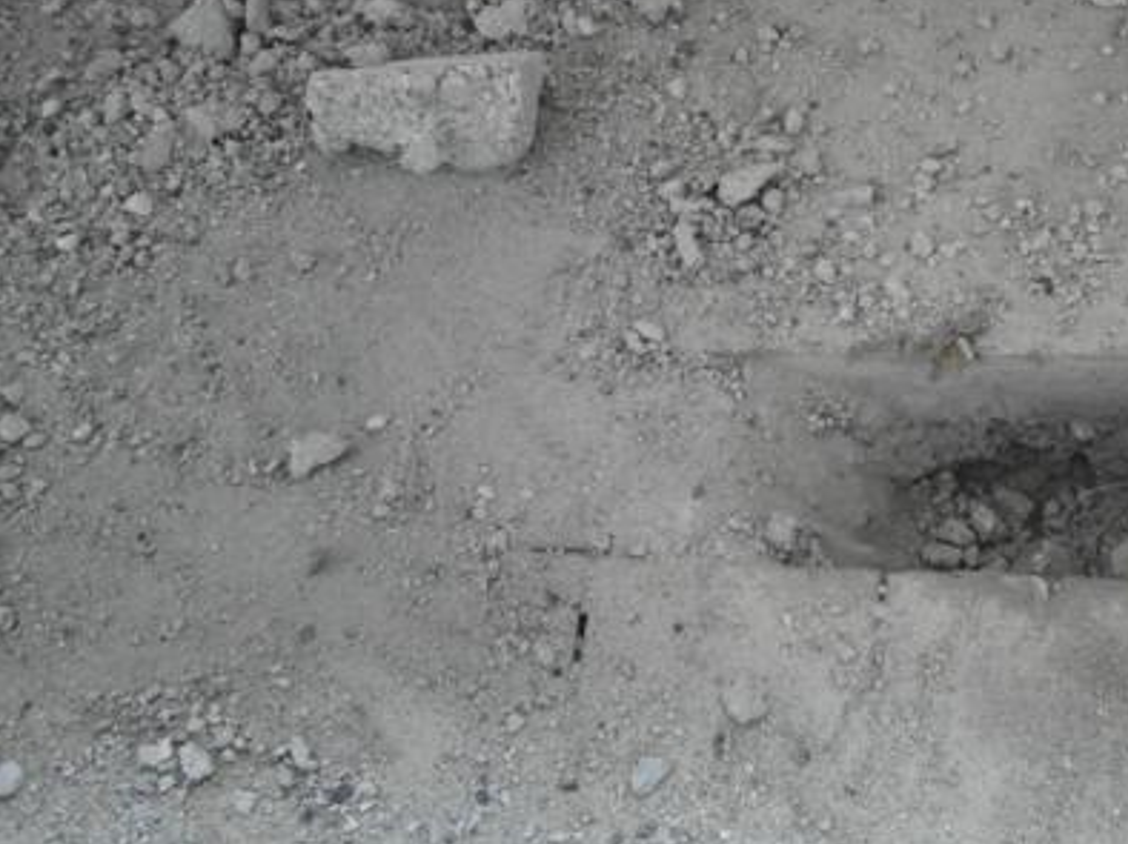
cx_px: 913
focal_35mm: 39
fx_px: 1270
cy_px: 372
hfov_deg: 45.3
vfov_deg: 36.7
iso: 1600
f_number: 3.3
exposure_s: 1/60
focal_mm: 4.4
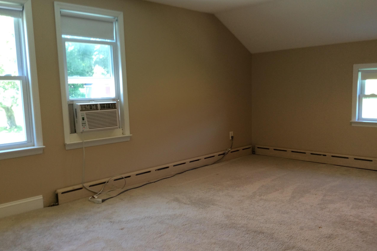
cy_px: 134
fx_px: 356
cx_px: 187
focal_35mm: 34
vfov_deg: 38.9
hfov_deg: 55.8
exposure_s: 1/24
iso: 40
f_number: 2.4
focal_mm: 3.3
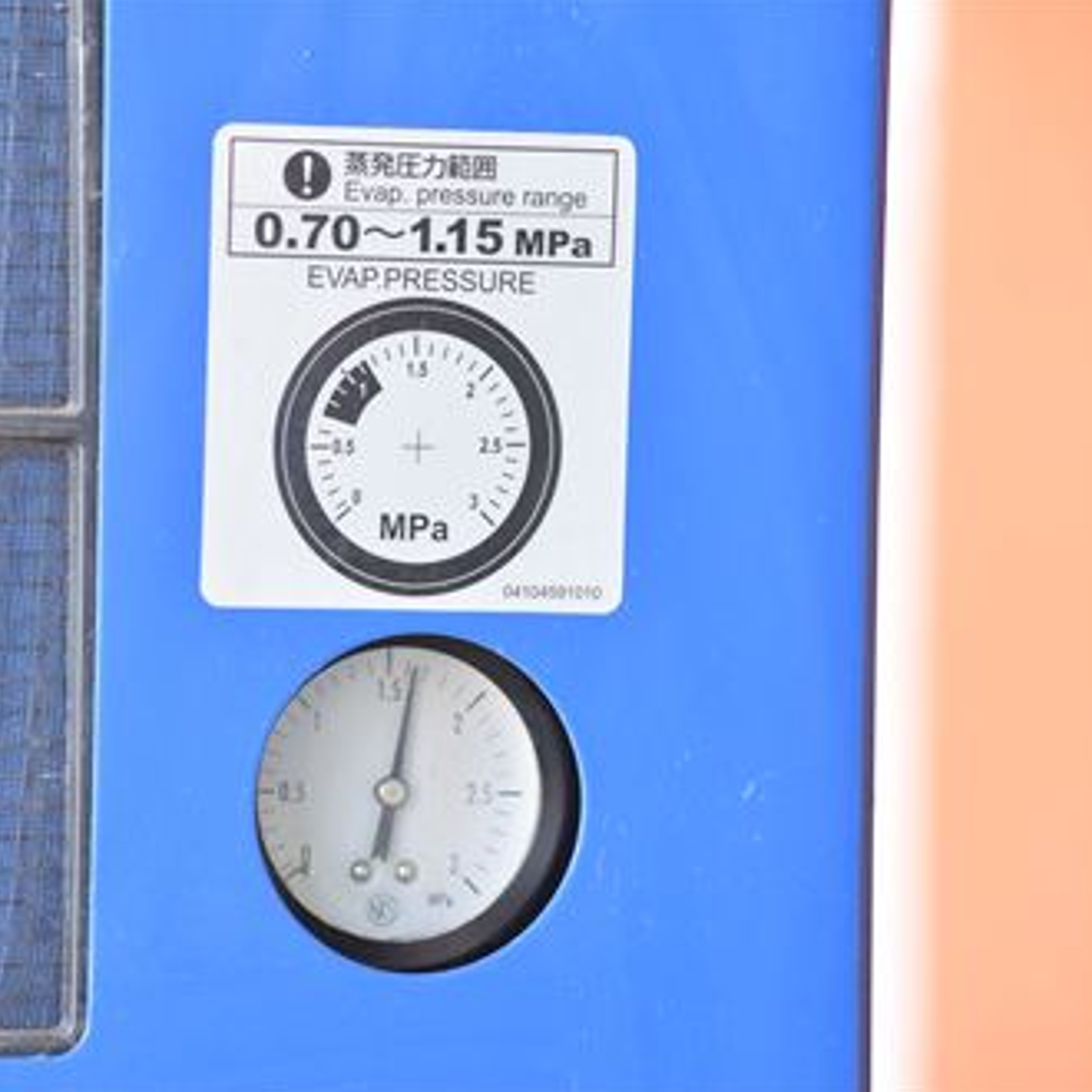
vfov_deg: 9.1
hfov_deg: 9.1
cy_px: 546
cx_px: 427
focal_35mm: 193
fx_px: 6888
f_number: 6.3
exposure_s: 1/160
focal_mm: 100
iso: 1250
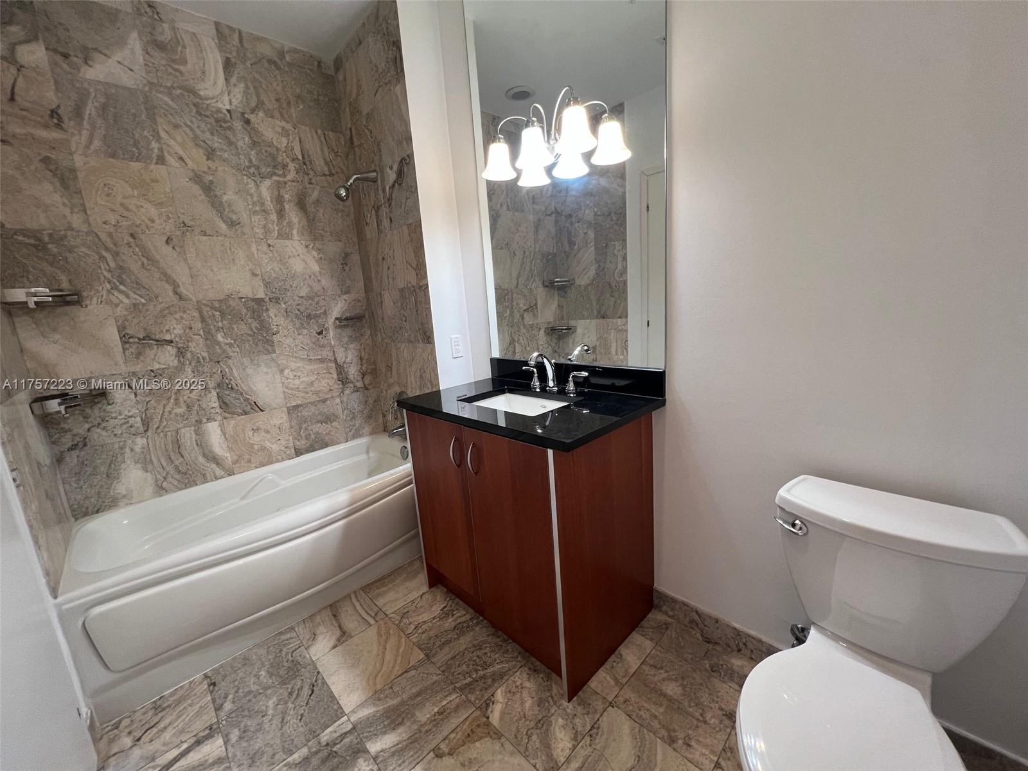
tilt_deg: -11.3
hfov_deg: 106.2
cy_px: 386
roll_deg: +3.9
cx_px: 514
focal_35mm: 13
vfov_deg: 89.9
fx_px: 386
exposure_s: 1/60
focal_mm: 1.57
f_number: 1.8
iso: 125
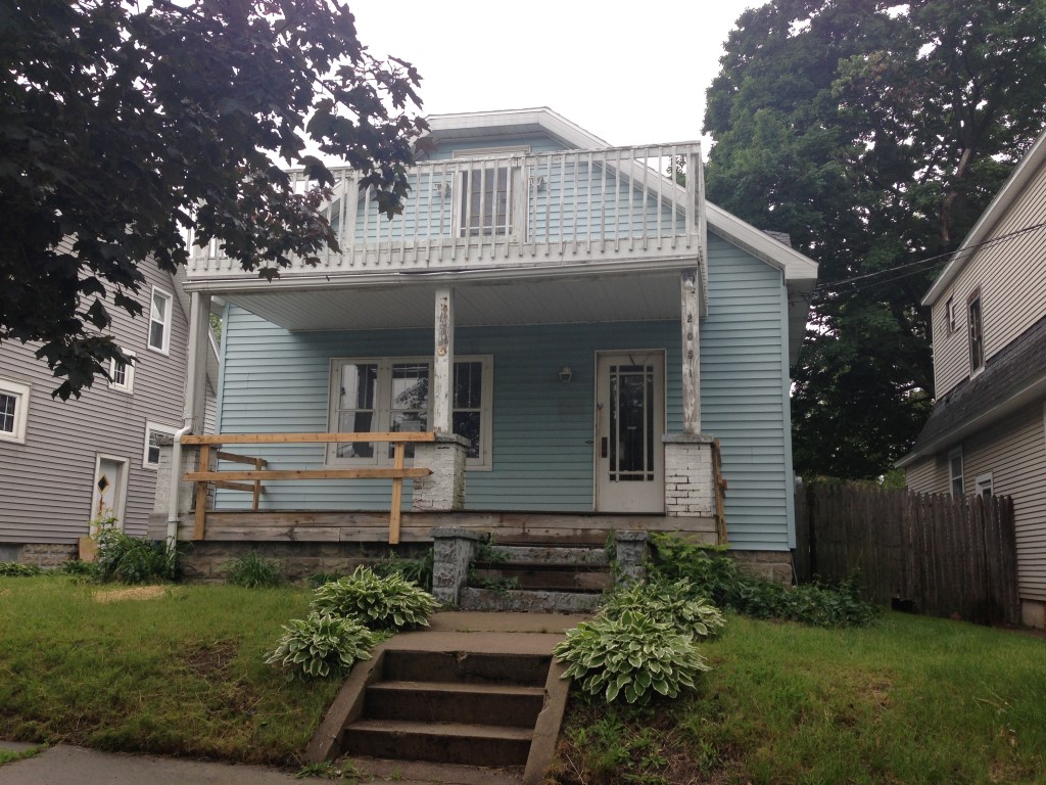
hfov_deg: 55.4
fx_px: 997
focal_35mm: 33
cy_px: 392
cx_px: 523
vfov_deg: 42.9
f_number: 2.4
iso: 50
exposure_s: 1/352
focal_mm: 4.13
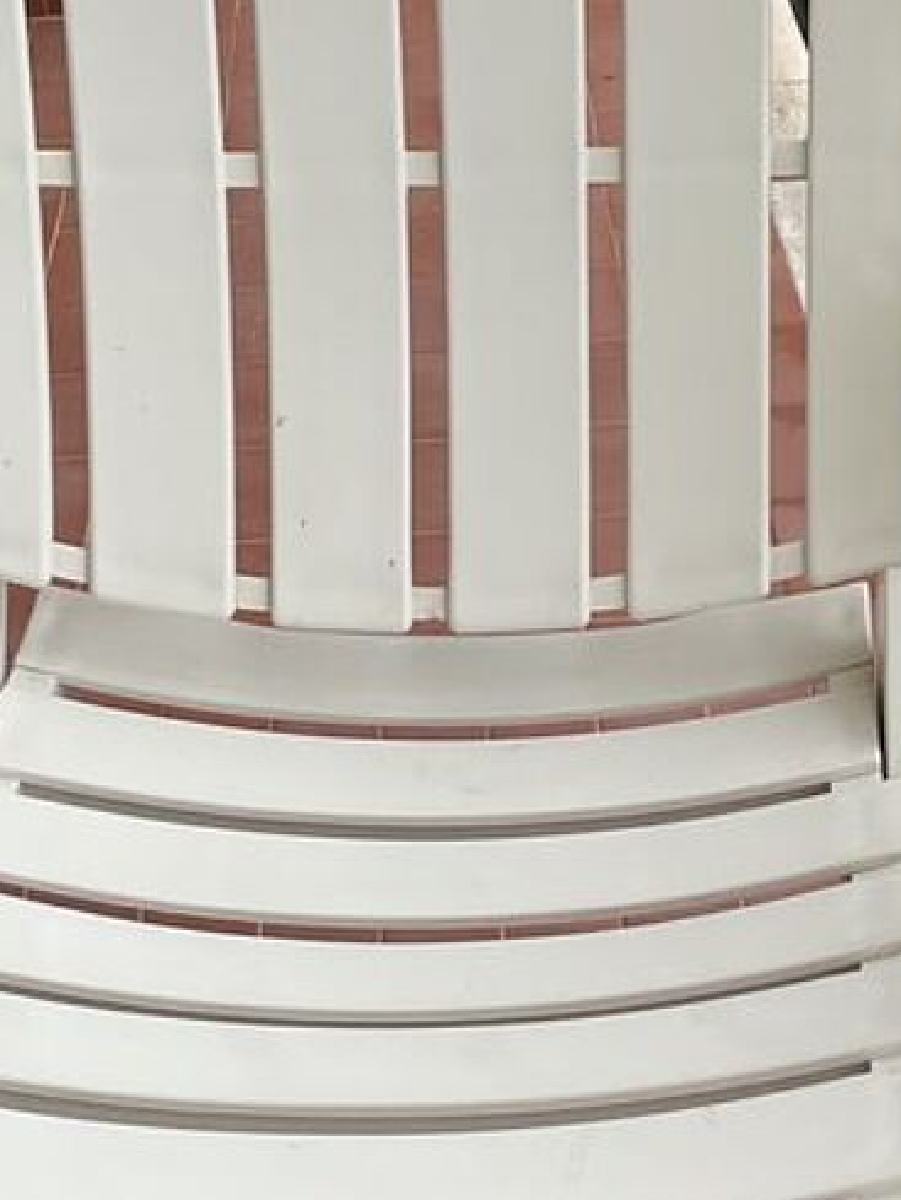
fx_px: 2740
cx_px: 540
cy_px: 691
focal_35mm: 79
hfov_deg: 18.7
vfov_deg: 24.7
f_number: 1.8
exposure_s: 1/666
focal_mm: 3
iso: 16
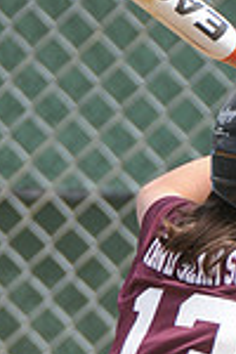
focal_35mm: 2314
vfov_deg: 0.9
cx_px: 249
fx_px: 22753
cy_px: 505
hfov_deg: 0.6
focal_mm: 400
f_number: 4
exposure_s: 1/2000
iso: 400
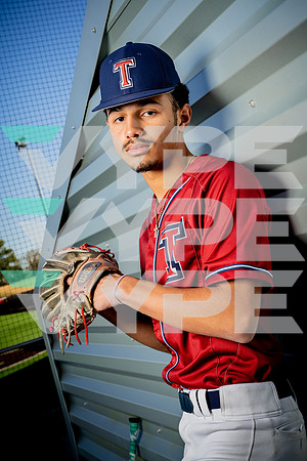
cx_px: 154
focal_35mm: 51
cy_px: 230
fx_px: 652
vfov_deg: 38.9
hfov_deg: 26.5
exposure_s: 1/250
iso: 125
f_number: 8
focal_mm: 51
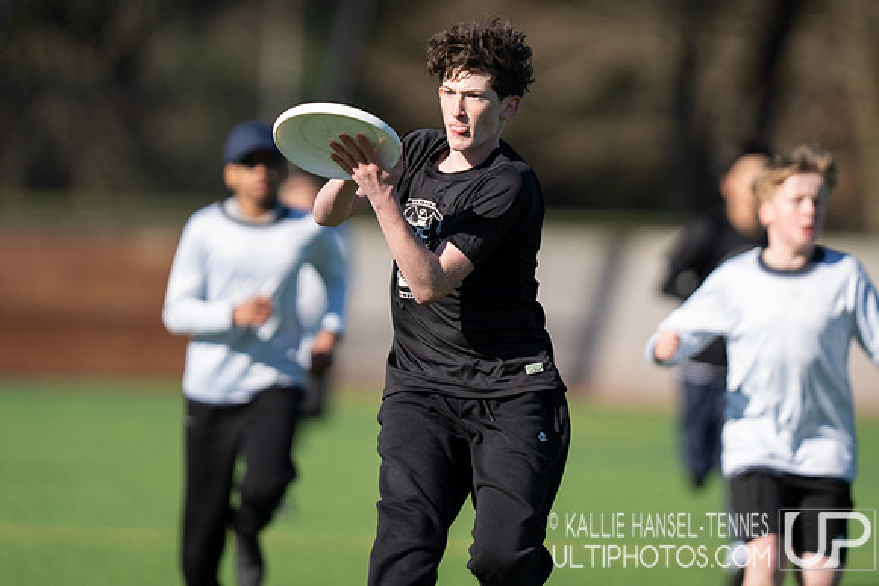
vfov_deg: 2.6
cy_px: 194
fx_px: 13071
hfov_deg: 3.9
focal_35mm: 535
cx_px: 485
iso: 160
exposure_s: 1/2000
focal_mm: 400
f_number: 2.8
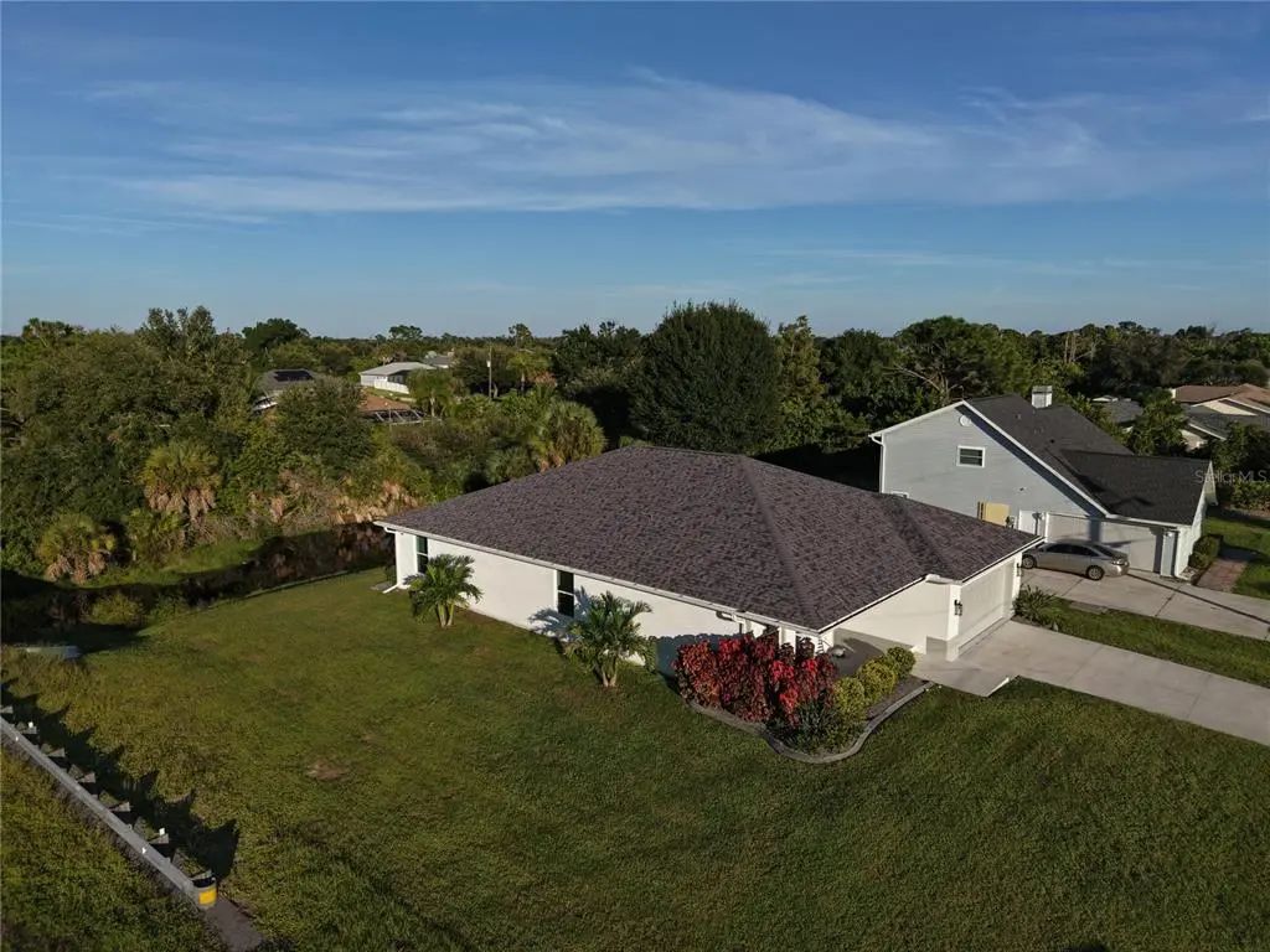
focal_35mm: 24
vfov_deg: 56.8
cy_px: 476
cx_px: 635
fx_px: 881
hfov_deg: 71.6
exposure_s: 1/6400
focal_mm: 8.67
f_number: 1.8
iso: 150
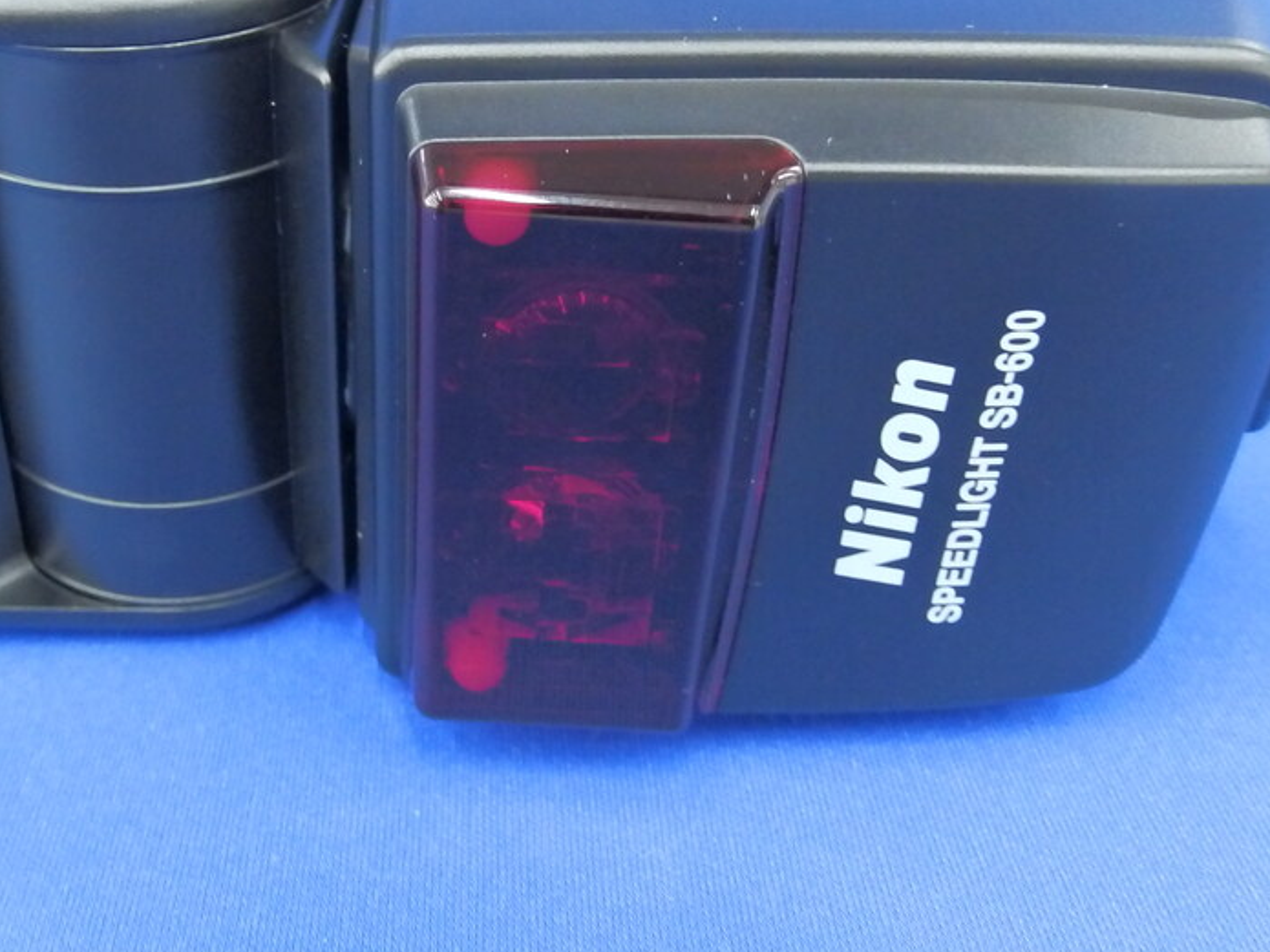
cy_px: 344
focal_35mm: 38
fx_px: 1394
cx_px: 364
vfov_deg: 37.4
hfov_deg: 47.7
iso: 640
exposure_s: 1/30
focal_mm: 4
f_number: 3.4
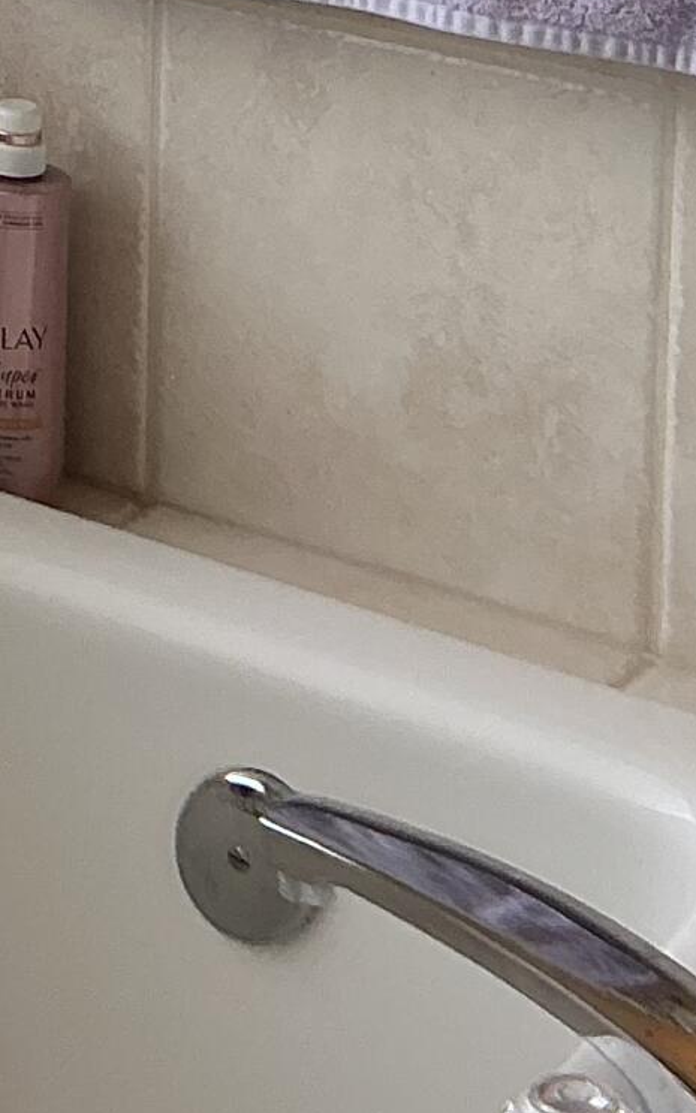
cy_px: -559
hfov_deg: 10.1
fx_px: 3763
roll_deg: +0.1
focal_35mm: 124
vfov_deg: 15.5
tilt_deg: -6.9
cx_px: -425
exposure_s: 1/386
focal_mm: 3
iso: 25
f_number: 1.8
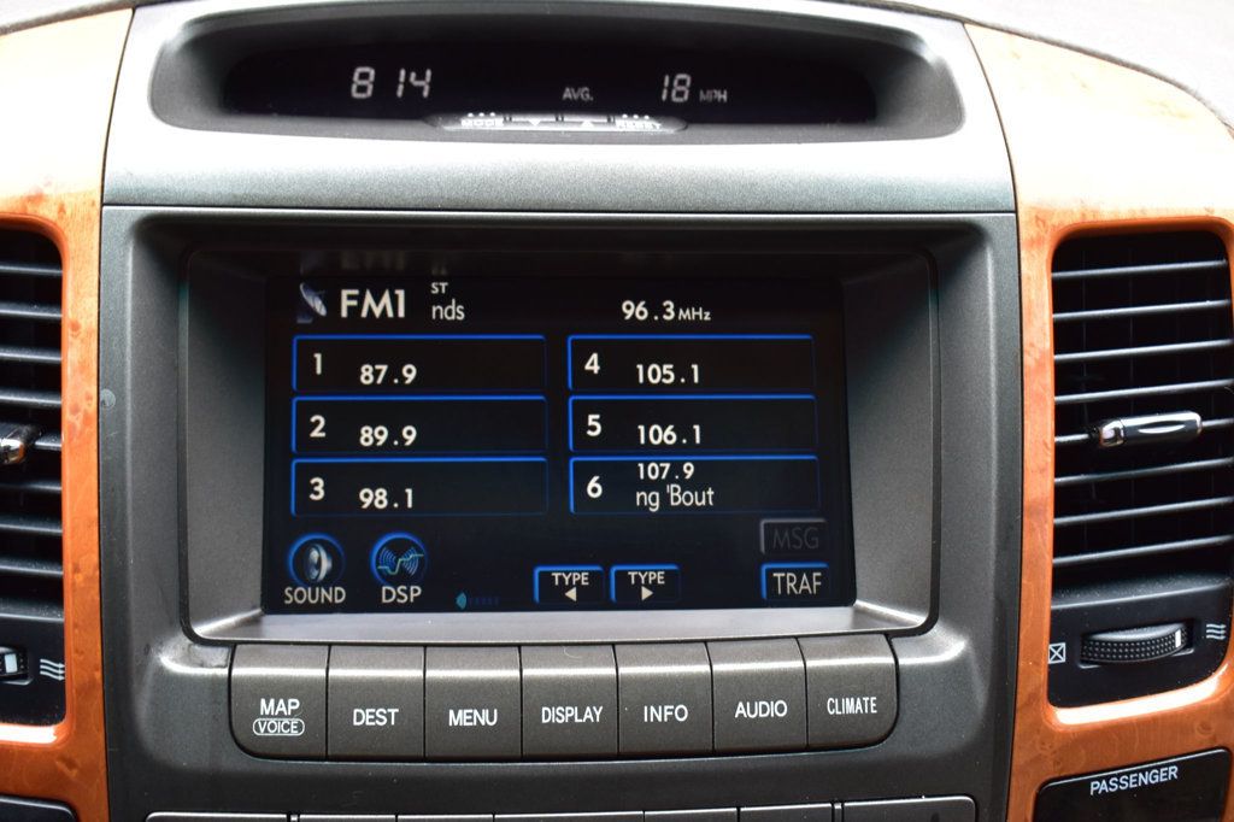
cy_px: 411
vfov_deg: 26.5
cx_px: 617
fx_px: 1748
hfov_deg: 38.9
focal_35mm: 51
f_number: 7.1
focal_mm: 34
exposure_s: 1/30
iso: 400
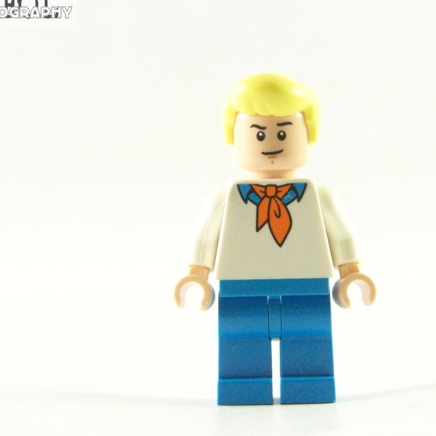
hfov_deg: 10.9
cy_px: 231
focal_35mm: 160
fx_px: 2280
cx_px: 275
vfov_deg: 10.9
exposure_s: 1/60
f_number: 3.6
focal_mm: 19.4
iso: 400
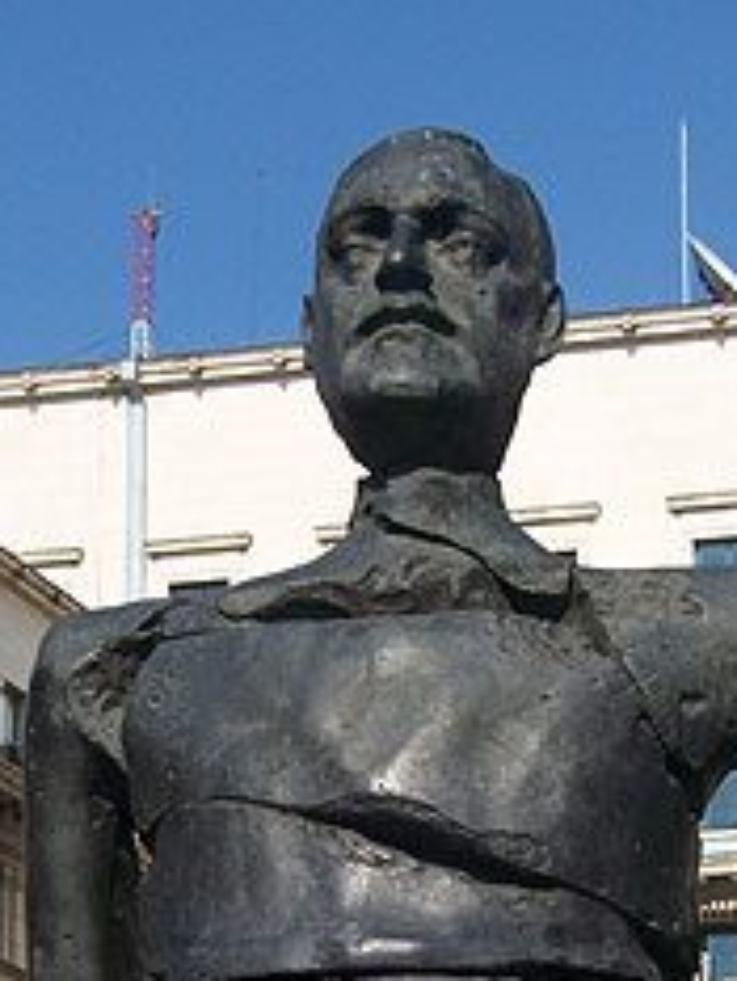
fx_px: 4424
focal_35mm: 156
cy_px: 949
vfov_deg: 12.5
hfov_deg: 9.5
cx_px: 371
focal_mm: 11.6
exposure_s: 1/400
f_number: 6.3
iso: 80
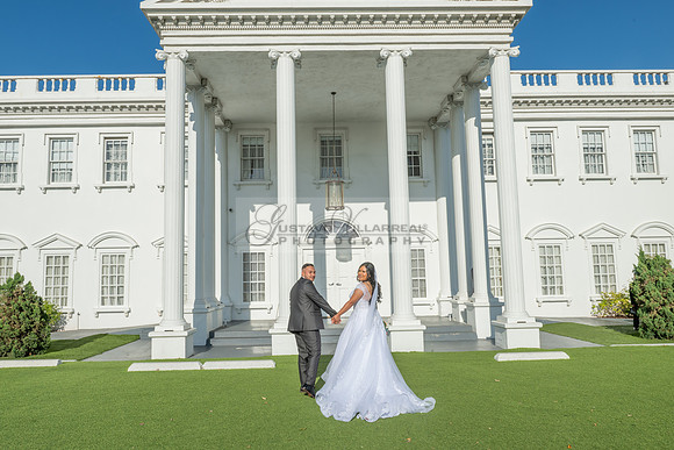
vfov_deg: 50.9
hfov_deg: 71.0
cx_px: 323
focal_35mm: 25
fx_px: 473
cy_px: 234
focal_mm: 24
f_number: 16
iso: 200
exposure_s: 1/200
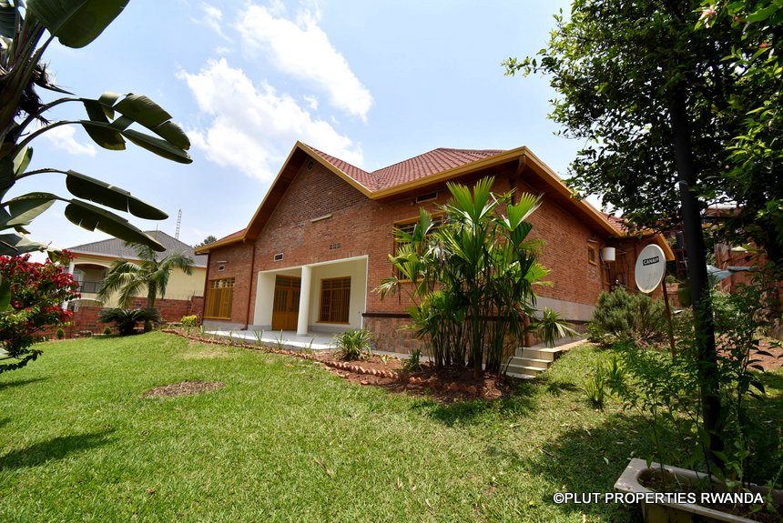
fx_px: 327
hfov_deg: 100.3
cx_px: 392
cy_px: 262
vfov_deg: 77.4
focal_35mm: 15
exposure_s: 1/320
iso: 100
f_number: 8
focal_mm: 10
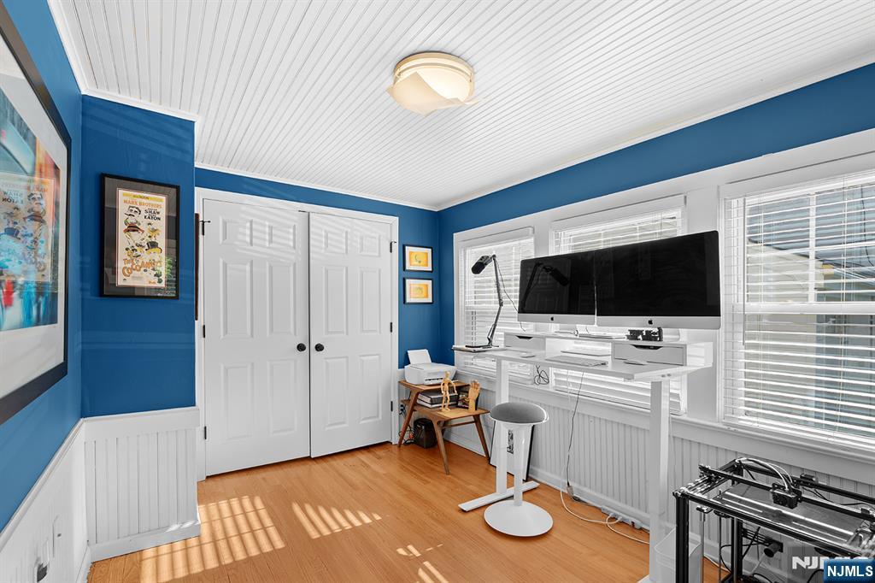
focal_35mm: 16
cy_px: 292
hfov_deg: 96.8
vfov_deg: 73.7
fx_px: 389
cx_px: 438
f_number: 8
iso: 100
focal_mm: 16
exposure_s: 1/25
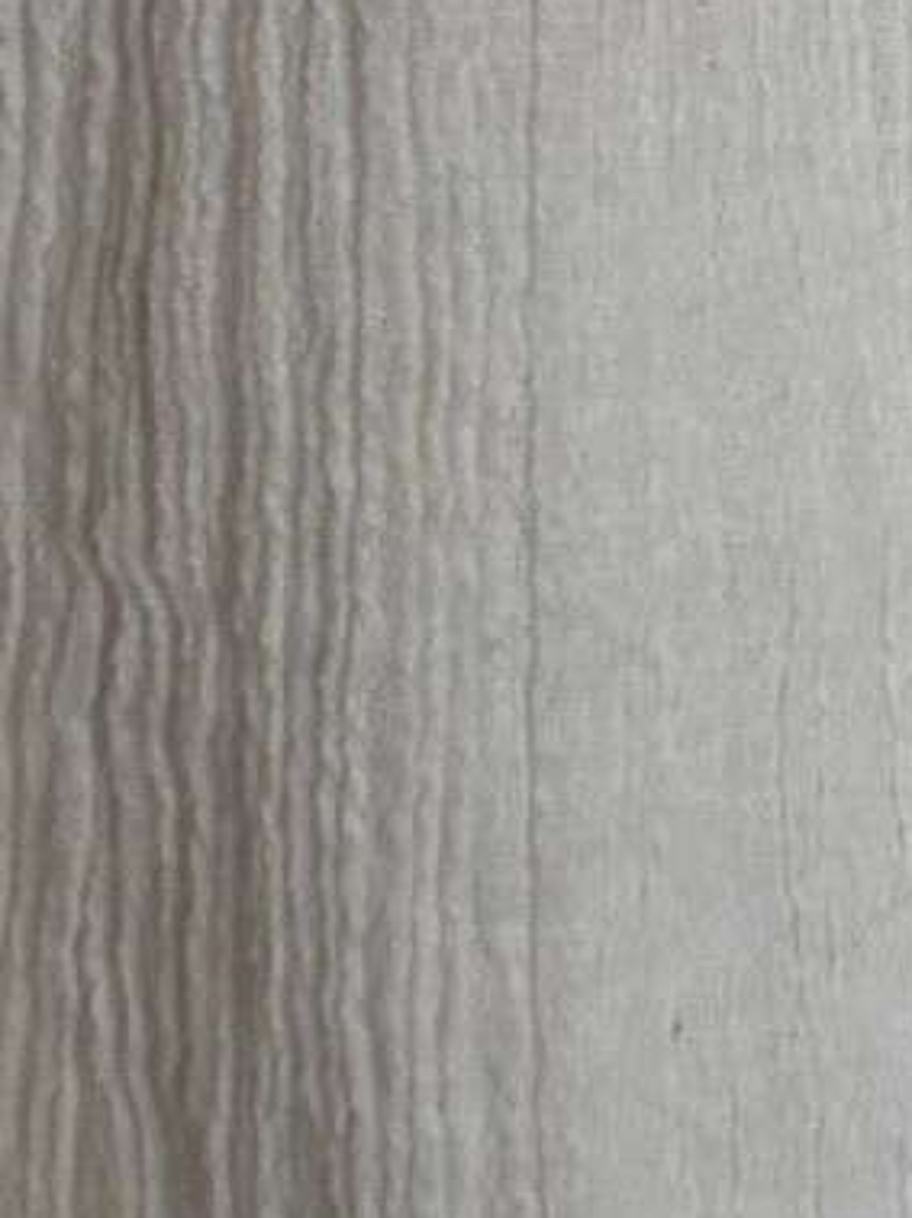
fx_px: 4959
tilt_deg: -8.9
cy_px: -1734
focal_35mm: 141
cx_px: 1392
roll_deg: +1.8
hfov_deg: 10.2
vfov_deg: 11.5
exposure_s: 1/50
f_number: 1.6
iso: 160
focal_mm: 5.96
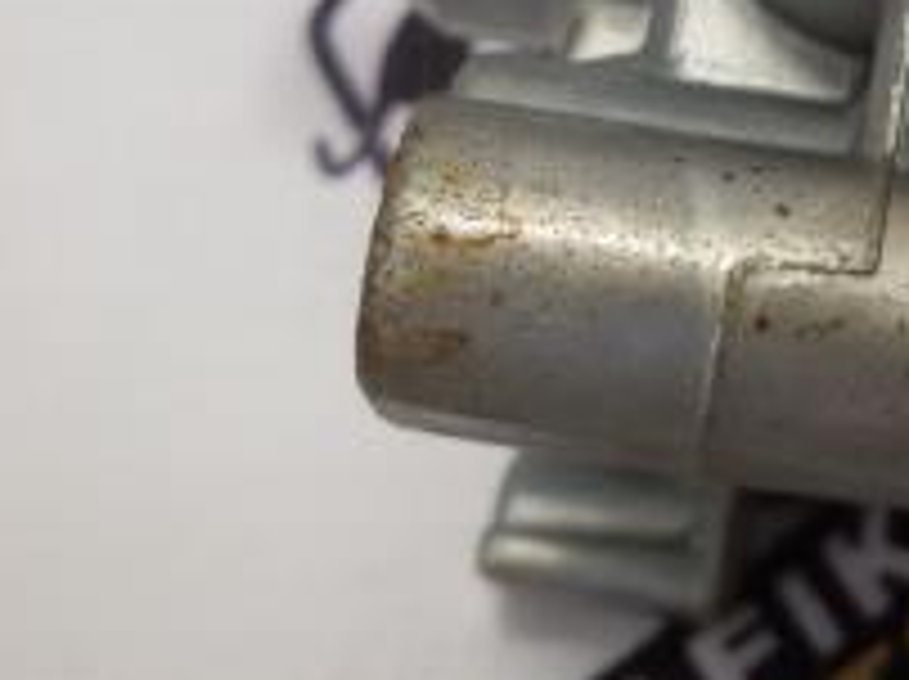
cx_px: 1098
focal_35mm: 83
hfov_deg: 21.8
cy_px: -151
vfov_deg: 16.9
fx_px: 2177
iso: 50
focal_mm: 2.93
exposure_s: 1/50
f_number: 2.4
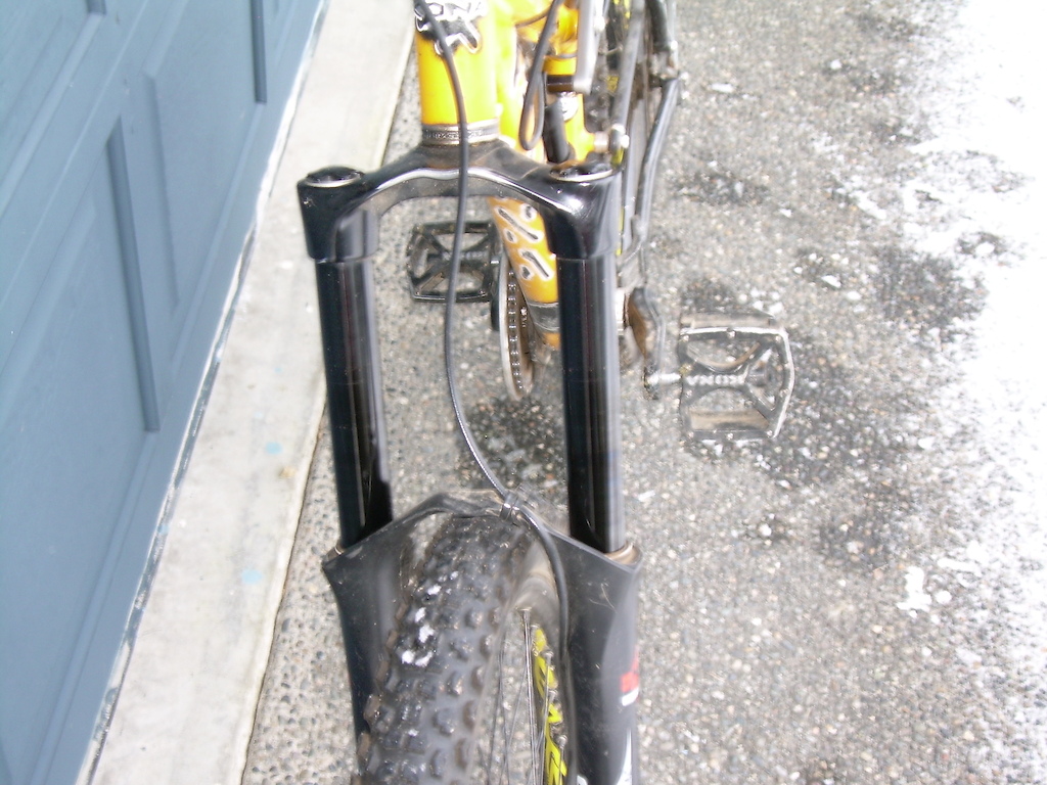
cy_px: 392
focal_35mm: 57
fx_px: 1724
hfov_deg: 33.8
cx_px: 524
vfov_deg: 25.7
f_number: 3.3
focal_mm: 9.6
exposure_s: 1/2.6
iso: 59
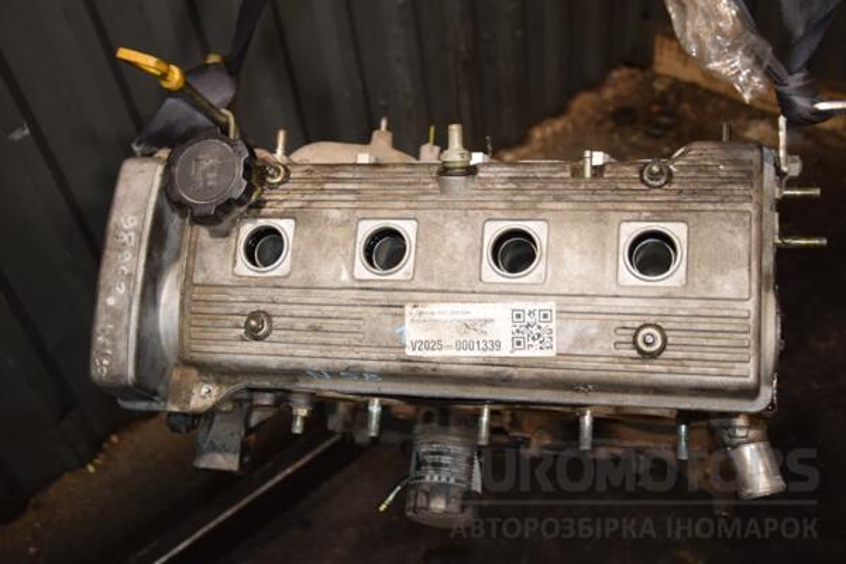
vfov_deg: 29.9
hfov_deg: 43.6
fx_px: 1057
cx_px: 423
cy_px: 282
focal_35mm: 45
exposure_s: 1/100
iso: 800
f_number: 5
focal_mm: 30
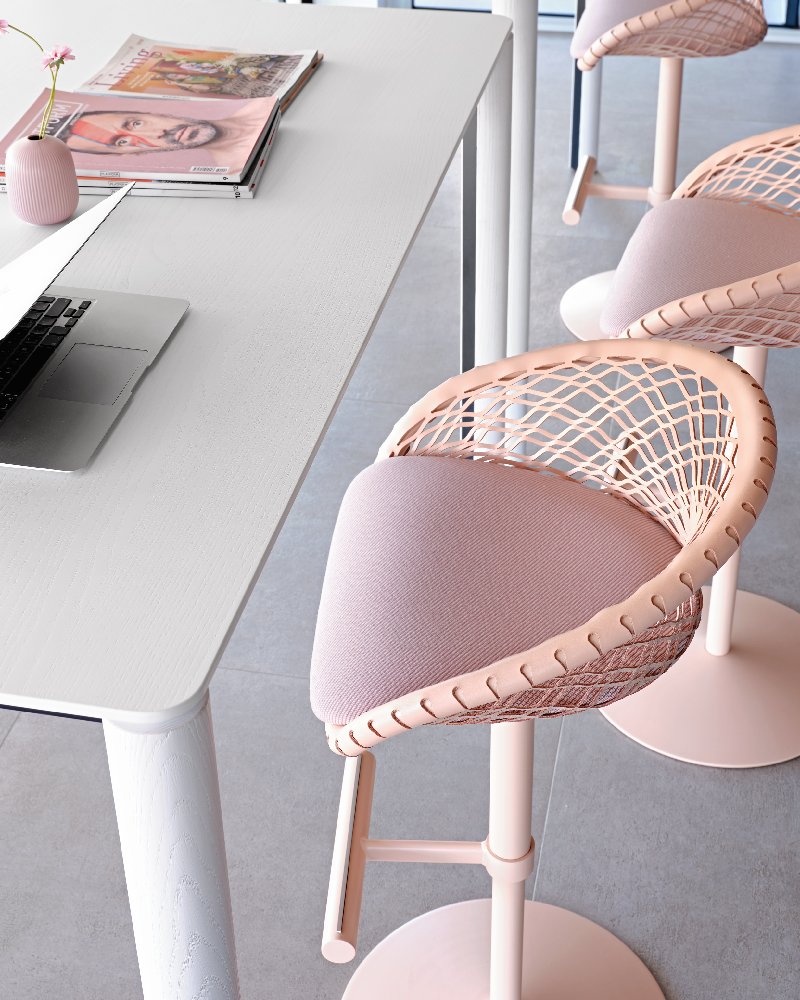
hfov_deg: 29.1
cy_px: 365
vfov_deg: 35.8
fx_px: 1539
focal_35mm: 52
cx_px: 427
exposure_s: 1.5
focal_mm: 51.7
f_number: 11
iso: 100
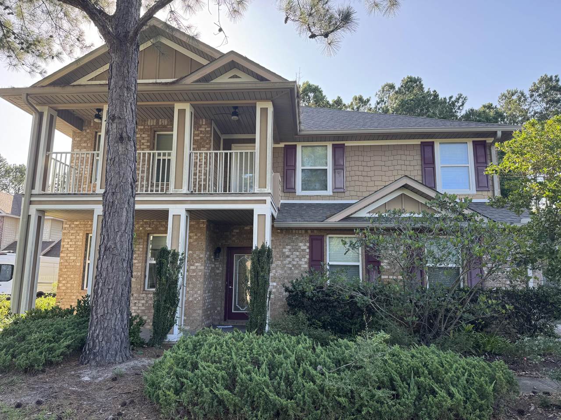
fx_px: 389
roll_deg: -0.4
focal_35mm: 24
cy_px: 210
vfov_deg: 56.8
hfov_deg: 71.6
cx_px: 280
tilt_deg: +9.6
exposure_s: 1/457
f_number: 1.78
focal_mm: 6.76
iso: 80
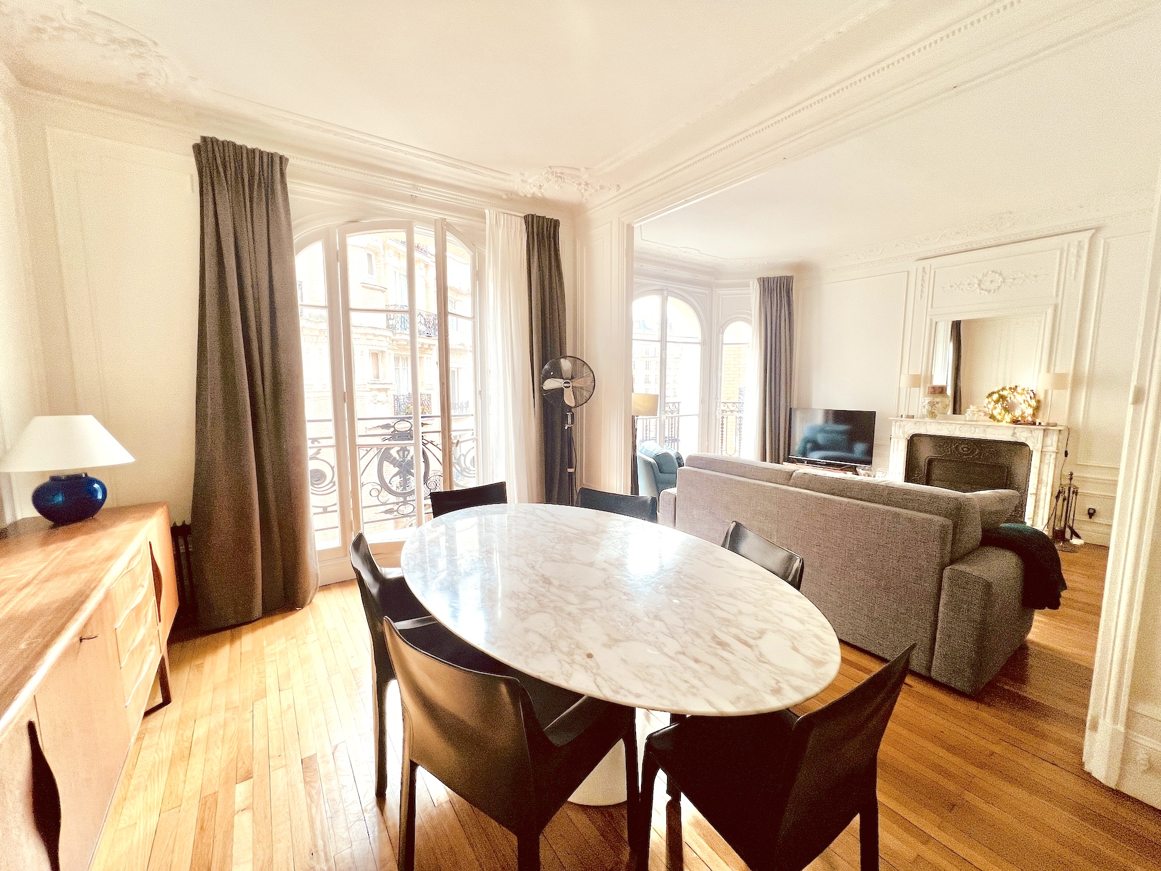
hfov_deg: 106.2
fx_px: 436
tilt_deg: -7.0
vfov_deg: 89.9
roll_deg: +0.0
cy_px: 436
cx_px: 580
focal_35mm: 13
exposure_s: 1/100
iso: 50
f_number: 1.8
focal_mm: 1.57
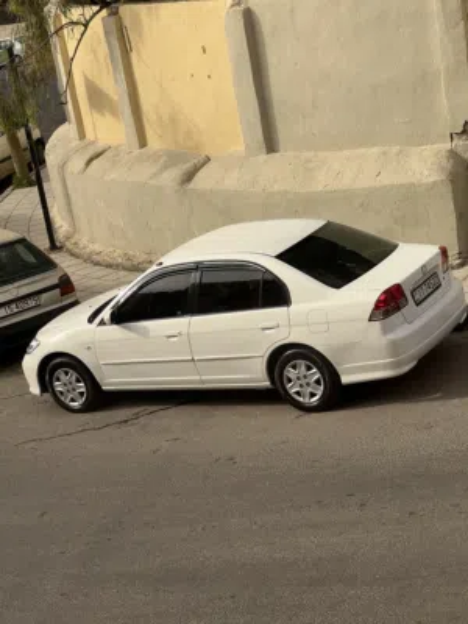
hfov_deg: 19.1
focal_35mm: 77
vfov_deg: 25.3
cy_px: 312
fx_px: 1388
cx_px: 234
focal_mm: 9
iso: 32
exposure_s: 1/242
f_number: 2.8
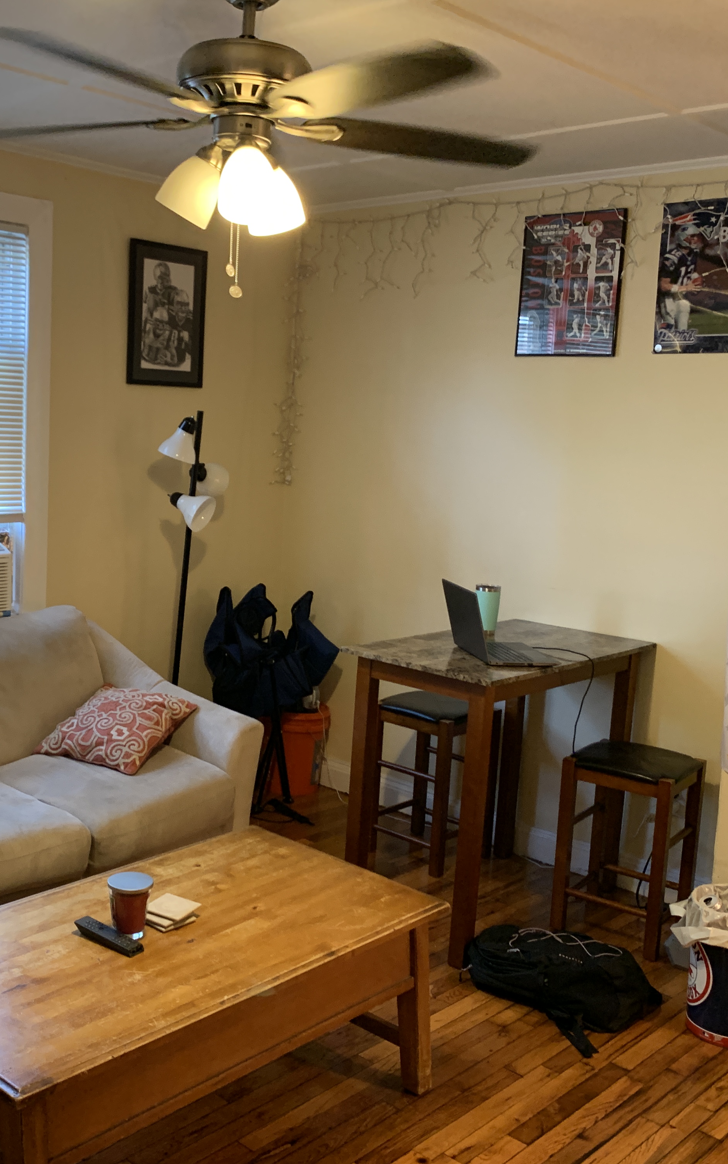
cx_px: 272
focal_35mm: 37
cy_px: 586
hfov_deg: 34.3
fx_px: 1174
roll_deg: -2.6
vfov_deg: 52.7
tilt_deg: -9.1
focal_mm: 4.25
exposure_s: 1/60
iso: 200
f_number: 1.8
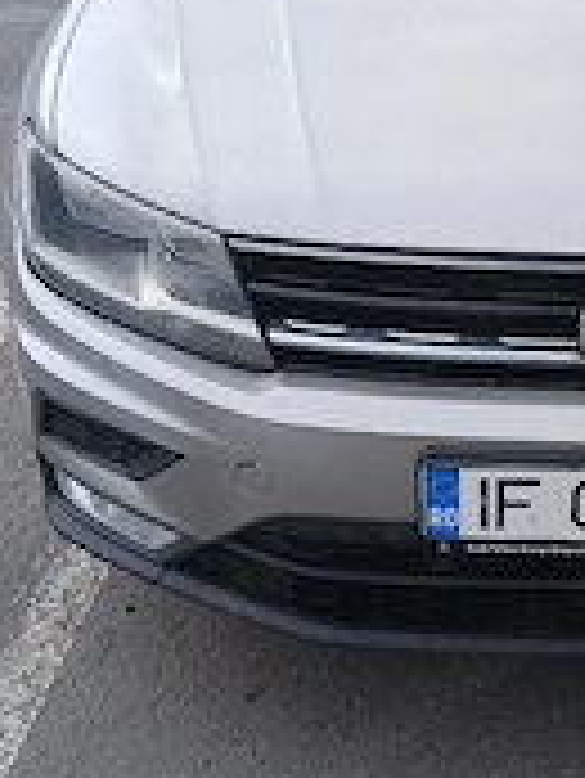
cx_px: 576
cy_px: 364
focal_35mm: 60
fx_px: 1350
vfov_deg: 32.2
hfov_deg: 23.5
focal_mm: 3.98
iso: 20
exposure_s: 1/128
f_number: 1.8
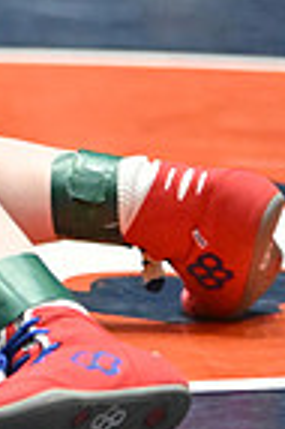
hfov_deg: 2.2
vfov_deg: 3.4
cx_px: -519
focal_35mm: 610
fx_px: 7261
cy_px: 22
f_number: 2.8
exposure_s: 1/1250
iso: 6400
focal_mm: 150
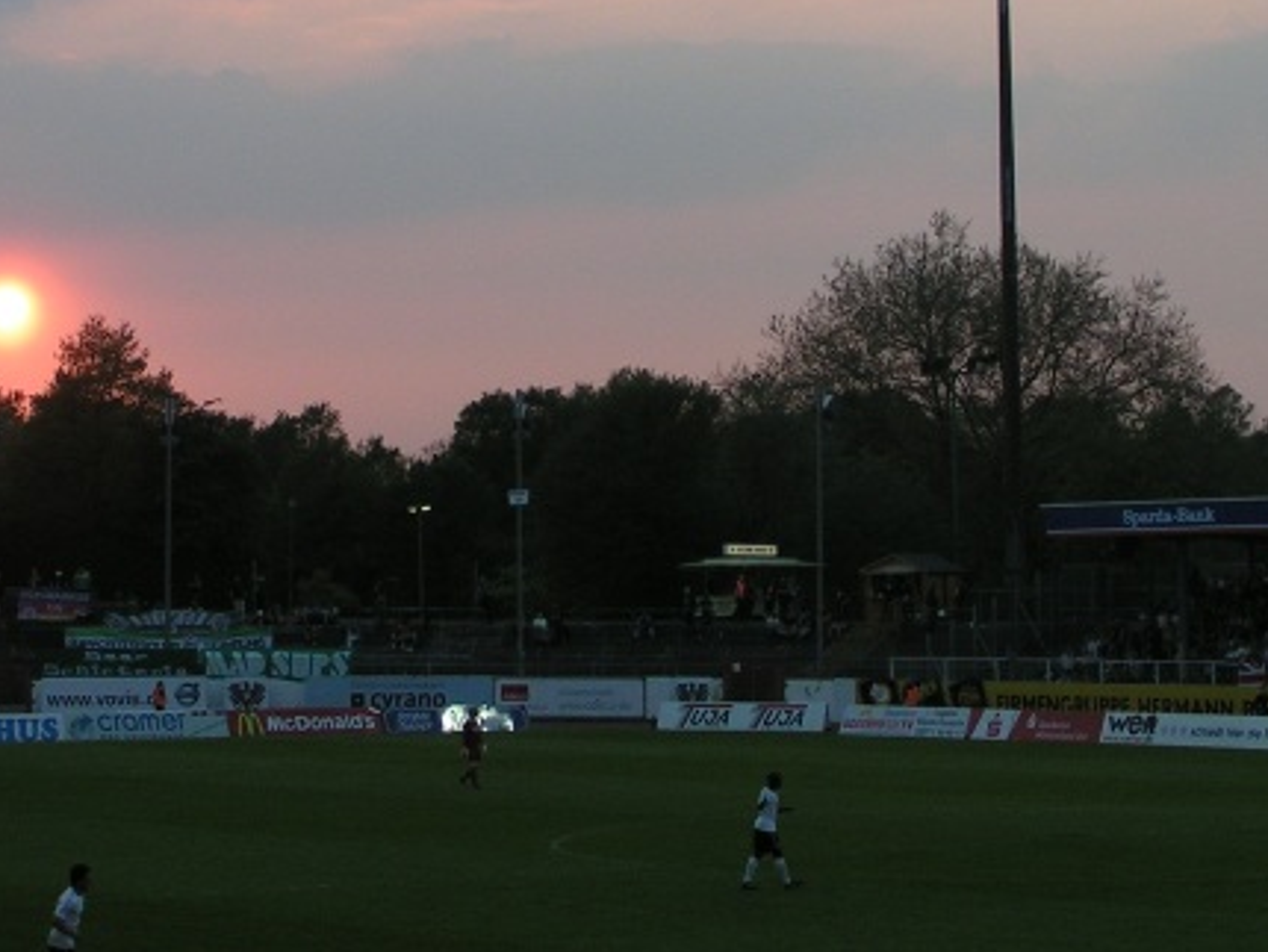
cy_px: 74
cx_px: 454
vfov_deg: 13.8
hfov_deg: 18.5
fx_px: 3885
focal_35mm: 106
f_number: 5
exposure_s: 1/160
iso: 50
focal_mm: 8.7
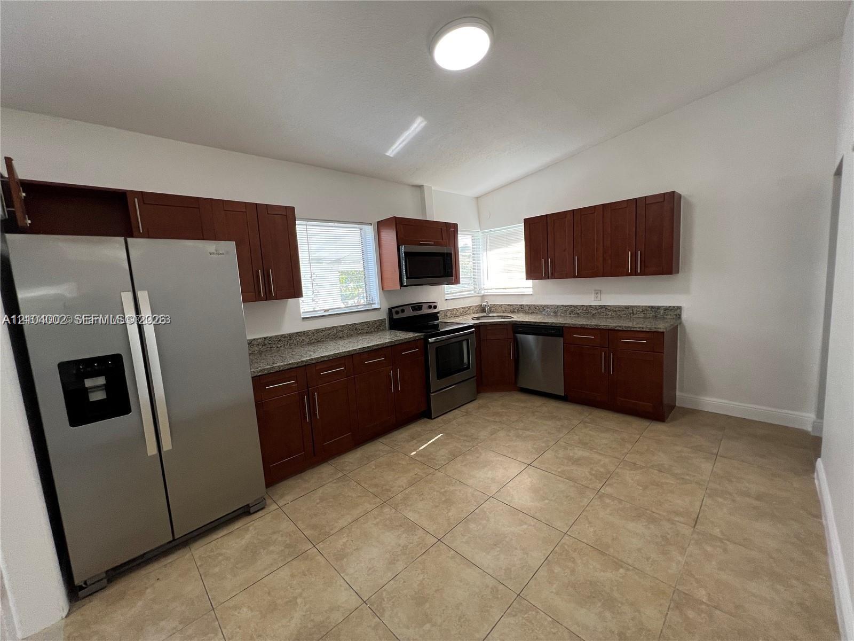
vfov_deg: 89.9
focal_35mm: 13
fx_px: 321
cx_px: 427
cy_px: 320
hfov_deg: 106.2
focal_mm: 1.57
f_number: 1.8
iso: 100
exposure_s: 1/120
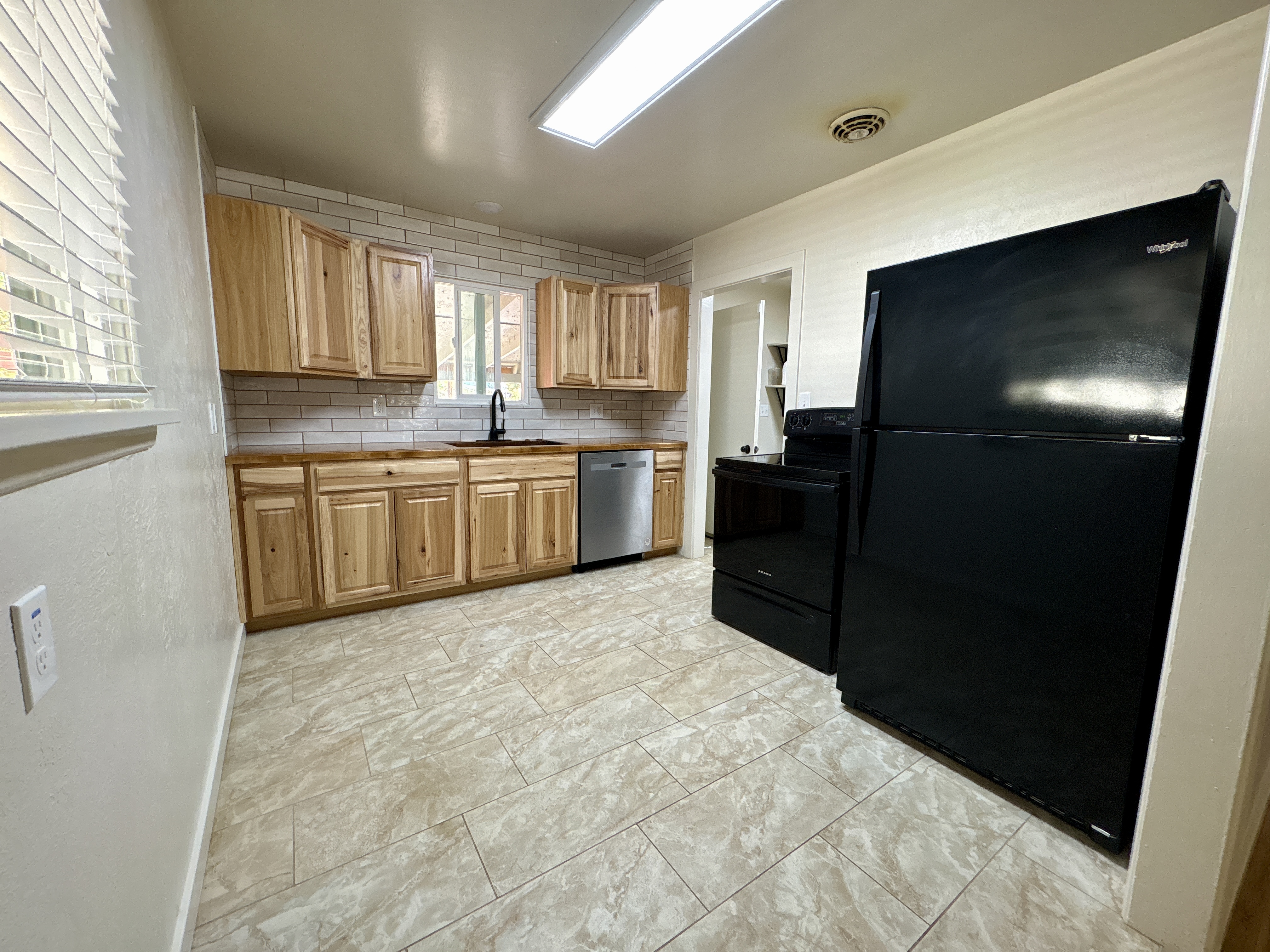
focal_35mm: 14
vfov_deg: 85.7
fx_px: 514
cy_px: 476
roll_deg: -0.8
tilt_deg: -7.7
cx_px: 635
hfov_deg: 102.1
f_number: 2.2
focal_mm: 2.22
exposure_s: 1/99
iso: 200
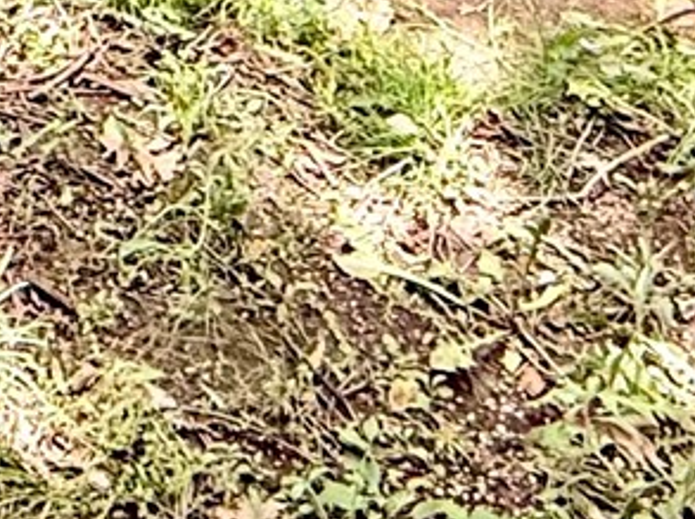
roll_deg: -0.6
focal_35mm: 98
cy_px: -1036
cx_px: -114
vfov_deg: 10.6
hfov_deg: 19.1
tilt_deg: -4.2
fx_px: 1965
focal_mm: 2.22
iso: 200
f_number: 2.2
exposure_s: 1/99
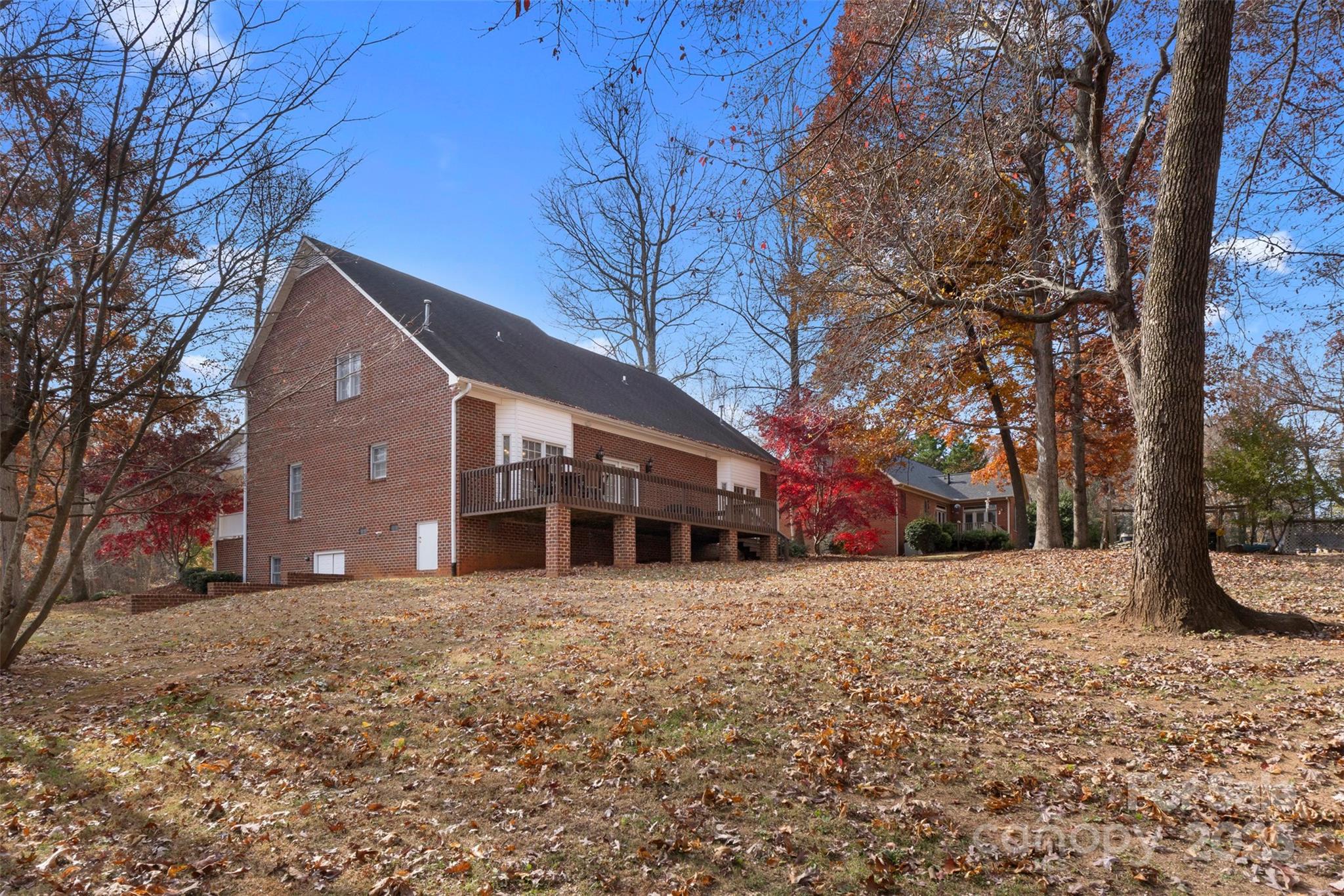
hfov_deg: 81.2
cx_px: 672
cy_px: 448
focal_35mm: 21
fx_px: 784
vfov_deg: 59.5
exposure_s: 1/200
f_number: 9
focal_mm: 14
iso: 250
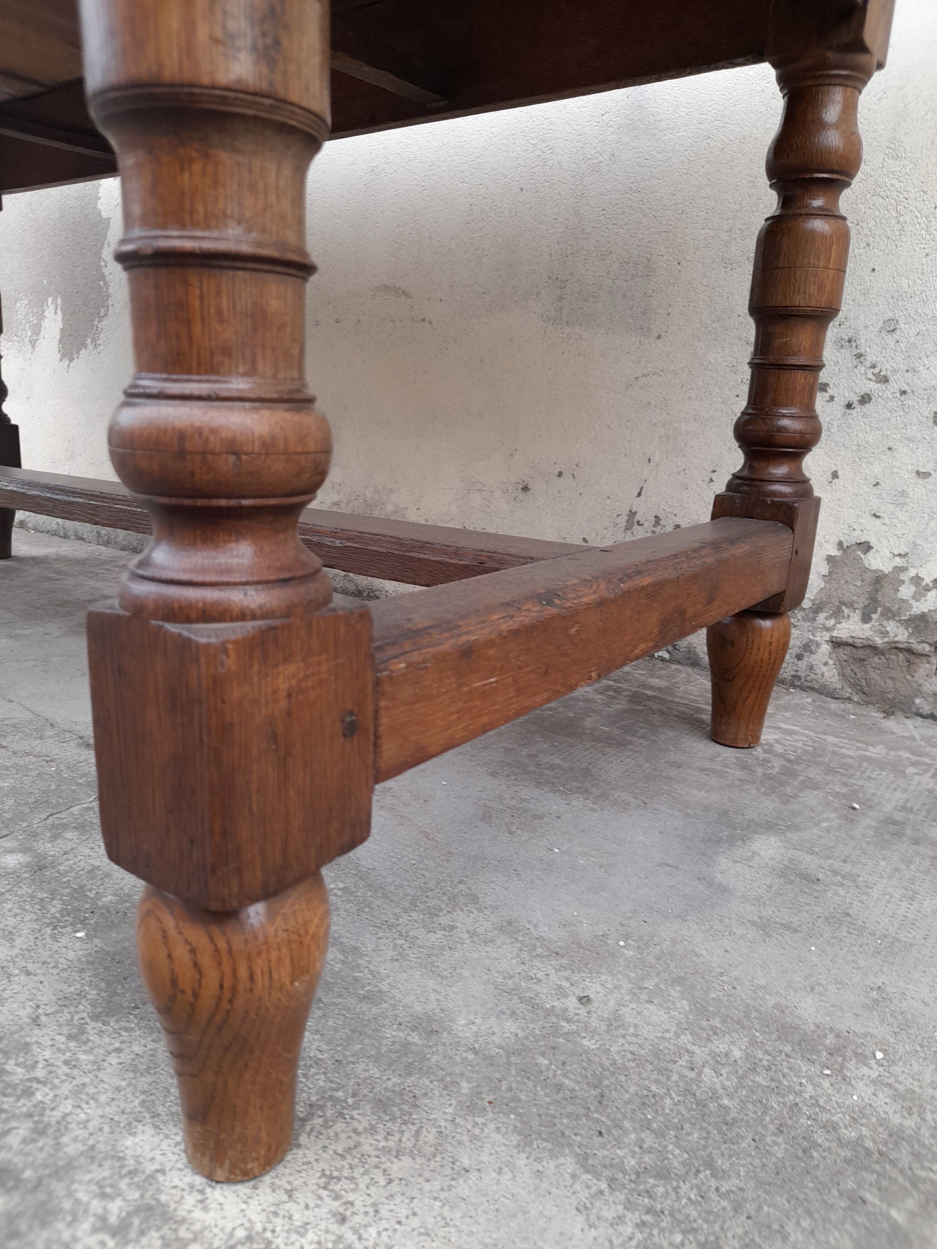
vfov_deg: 69.4
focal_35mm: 25
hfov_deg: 54.9
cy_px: 624
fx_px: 902
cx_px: 468
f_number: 2
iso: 40
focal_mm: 4.6
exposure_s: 1/50
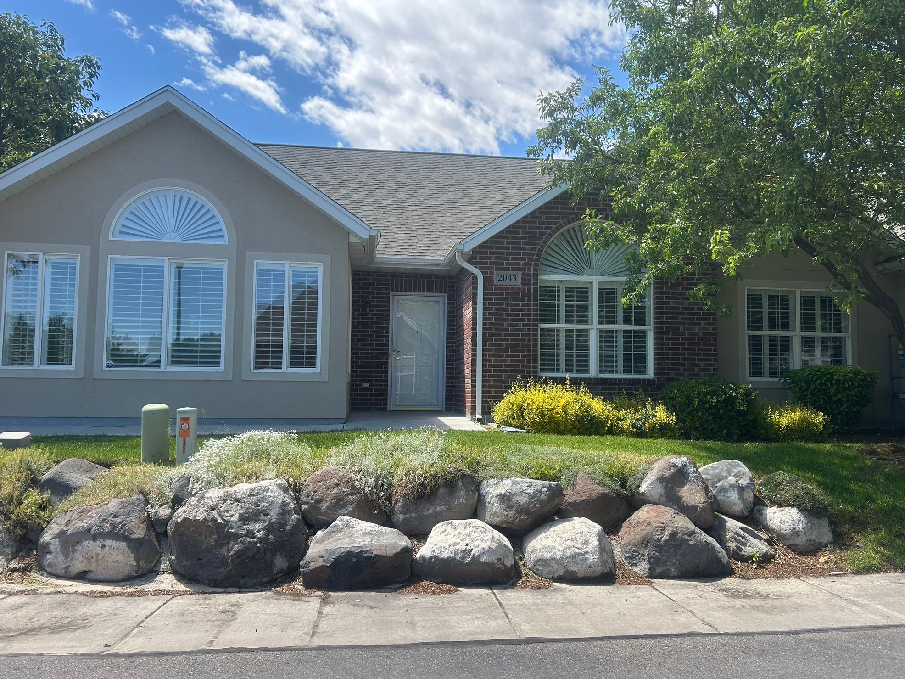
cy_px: 333
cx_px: 458
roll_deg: -0.5
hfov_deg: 65.3
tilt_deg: +4.6
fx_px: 706
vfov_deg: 51.4
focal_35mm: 27
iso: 50
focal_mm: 5.7
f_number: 1.5
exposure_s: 1/1751
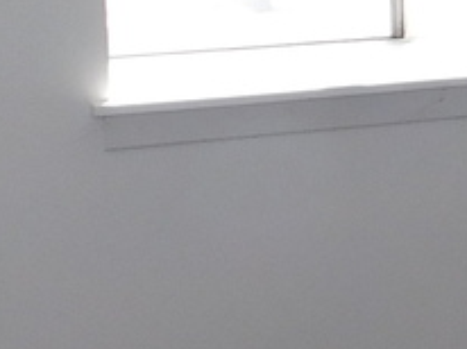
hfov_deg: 11.0
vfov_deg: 9.1
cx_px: 968
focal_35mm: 161
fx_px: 2170
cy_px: -57
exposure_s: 1/80
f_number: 3
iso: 125
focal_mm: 4
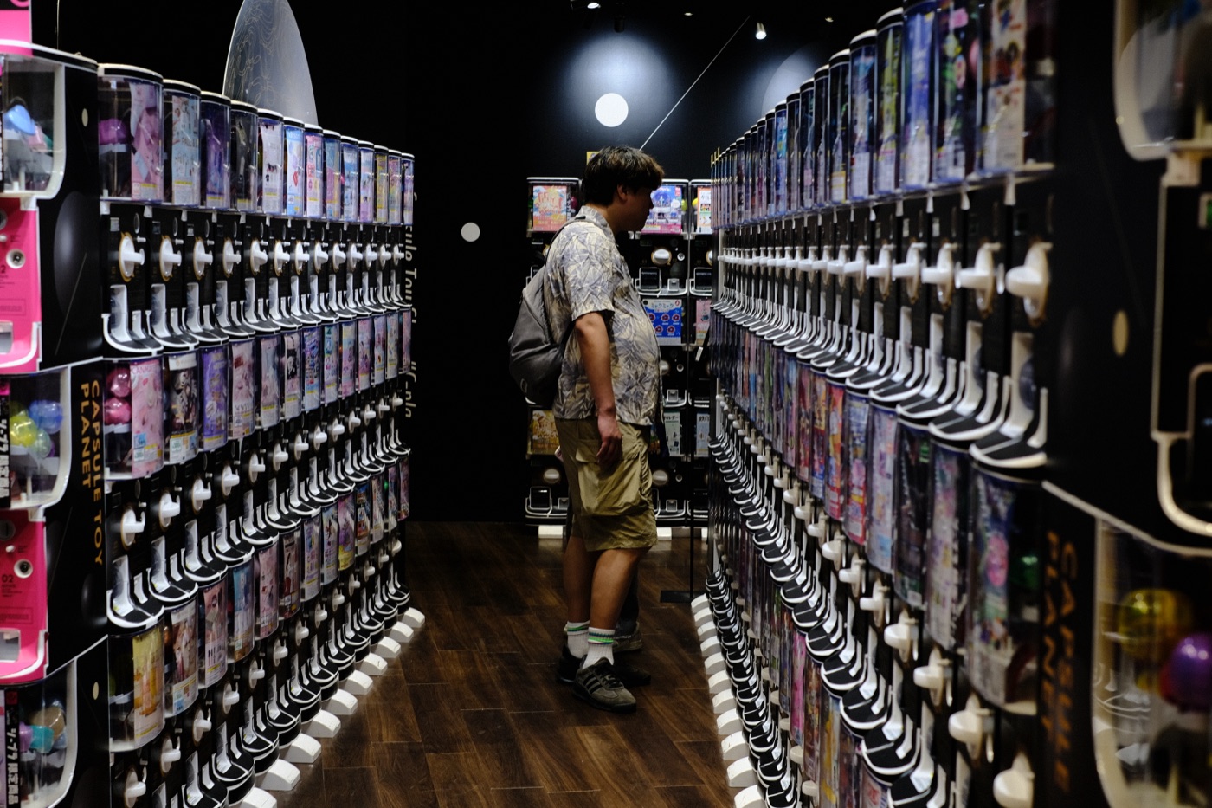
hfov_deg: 37.5
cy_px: 404
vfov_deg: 25.5
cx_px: 606
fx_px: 1784
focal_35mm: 53
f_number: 3.6
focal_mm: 35
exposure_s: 1/100
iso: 400
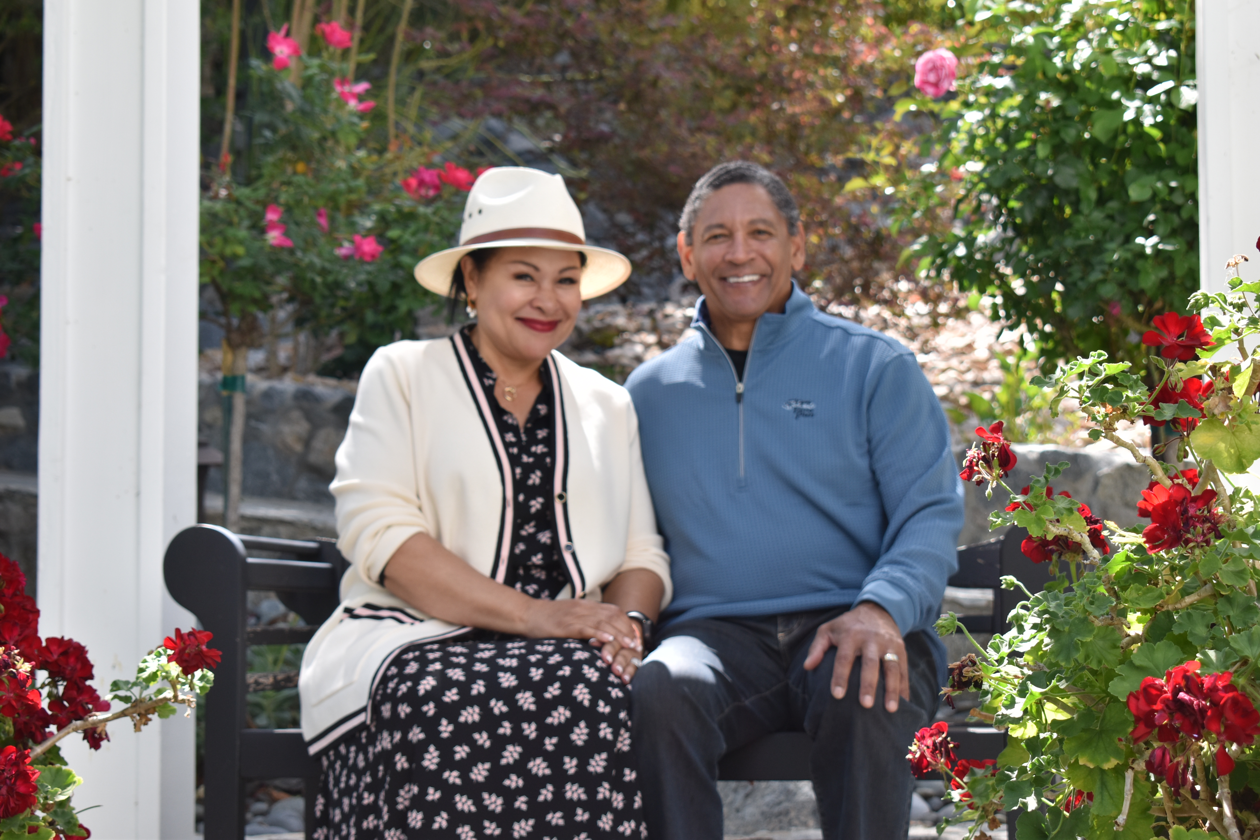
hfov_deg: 28.1
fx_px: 2520
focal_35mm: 72
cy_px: 420
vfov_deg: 18.9
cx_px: 630
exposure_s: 1/250
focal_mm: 48
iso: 200
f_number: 7.1
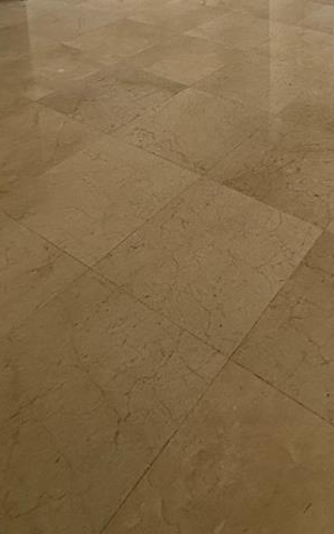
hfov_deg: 33.2
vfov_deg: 43.3
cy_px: -27
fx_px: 538
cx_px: 280
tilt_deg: -13.0
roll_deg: -1.2
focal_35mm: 37
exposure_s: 1/242
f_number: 2.2
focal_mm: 2.22
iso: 64
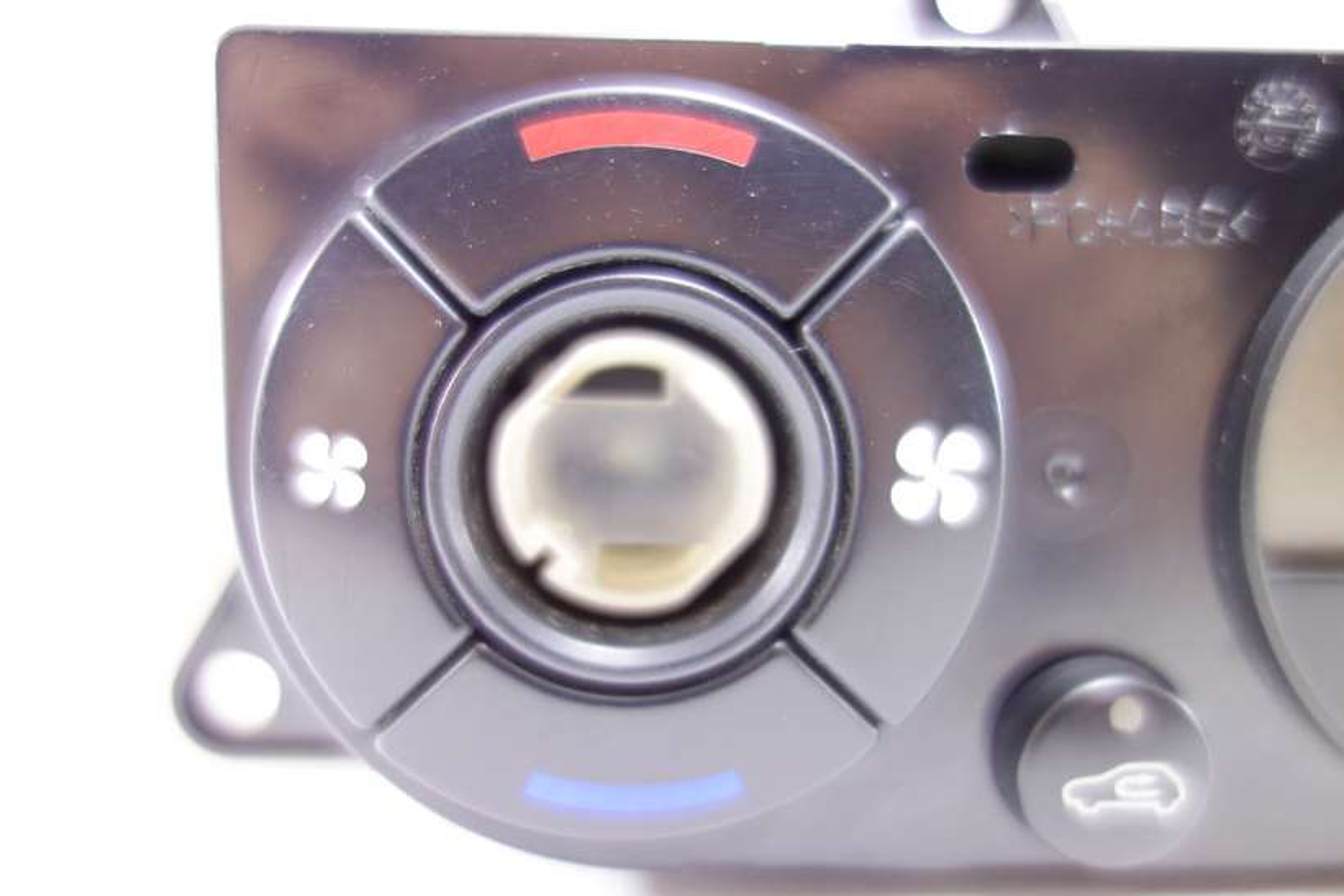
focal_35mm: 28
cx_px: 672
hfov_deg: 65.5
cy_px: 448
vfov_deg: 46.4
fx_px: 1045
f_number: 1.8
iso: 250
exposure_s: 1/30
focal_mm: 10.4
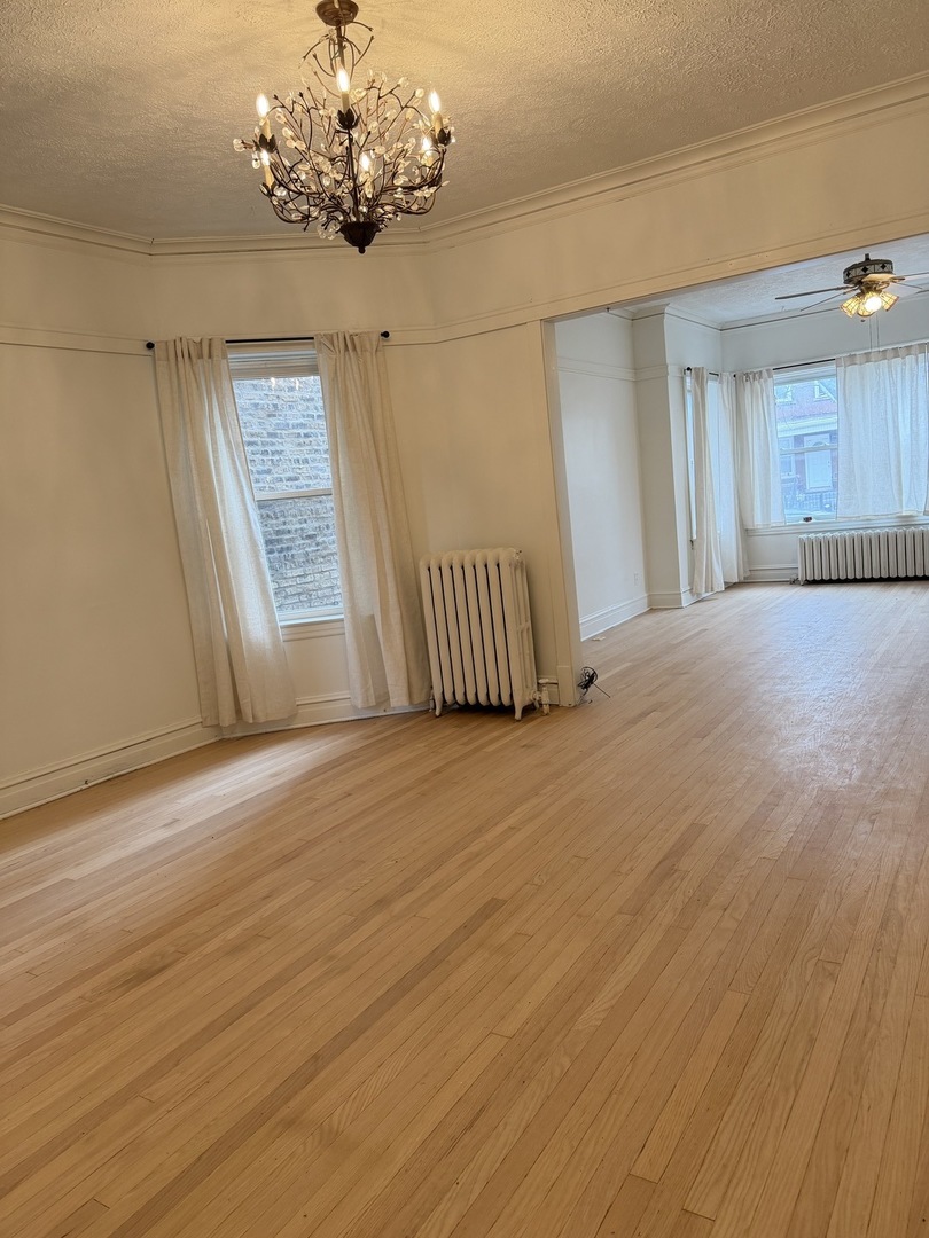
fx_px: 859
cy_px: 619
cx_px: 464
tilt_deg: -7.0
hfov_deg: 56.8
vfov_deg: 71.6
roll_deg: +5.4
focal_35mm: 24
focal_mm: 6.76
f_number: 1.78
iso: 160
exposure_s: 1/124
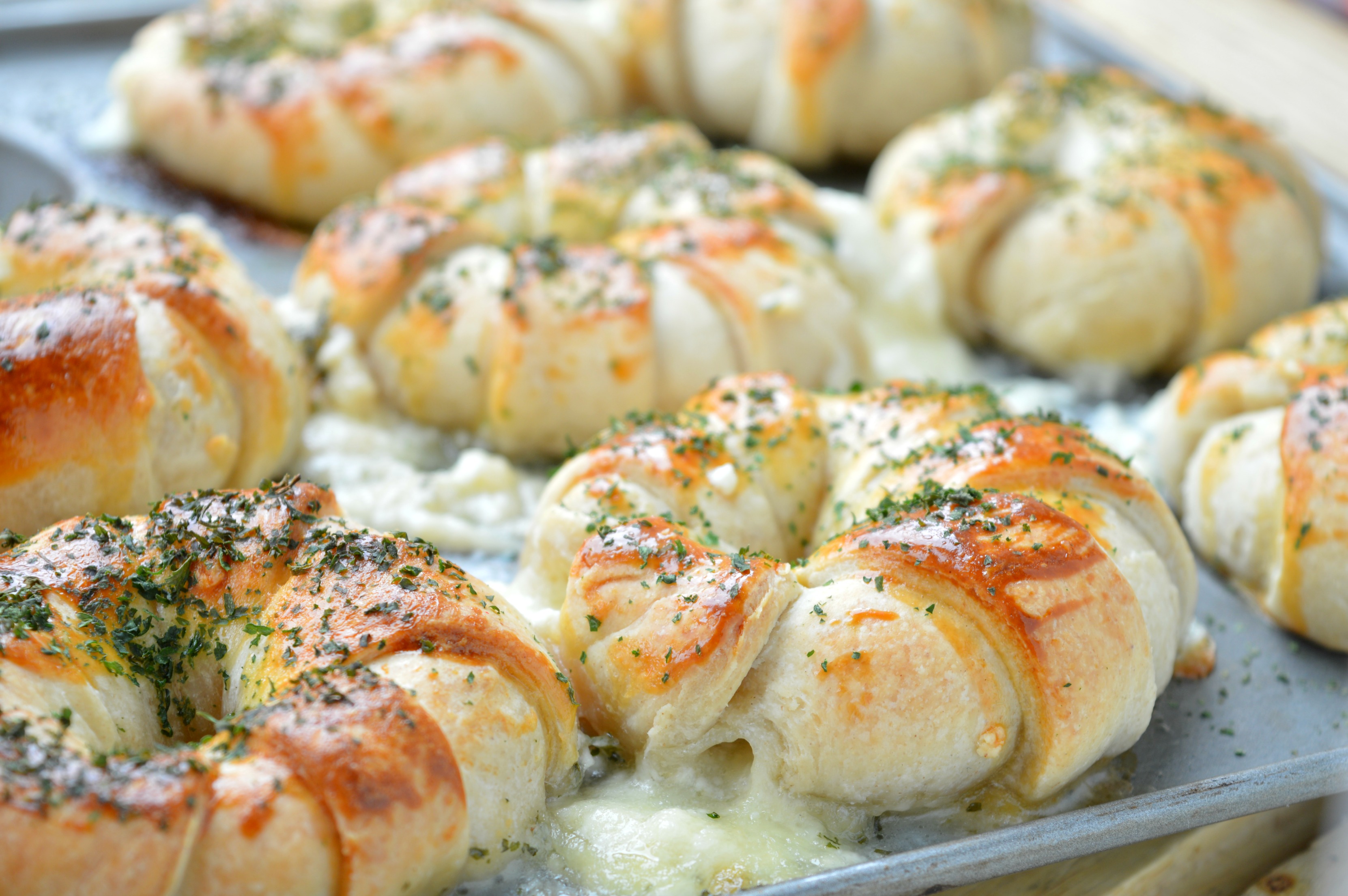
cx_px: 674
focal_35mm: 82
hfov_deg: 24.6
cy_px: 448
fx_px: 3086
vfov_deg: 16.5
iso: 100
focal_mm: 55
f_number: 5.6
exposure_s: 1/15
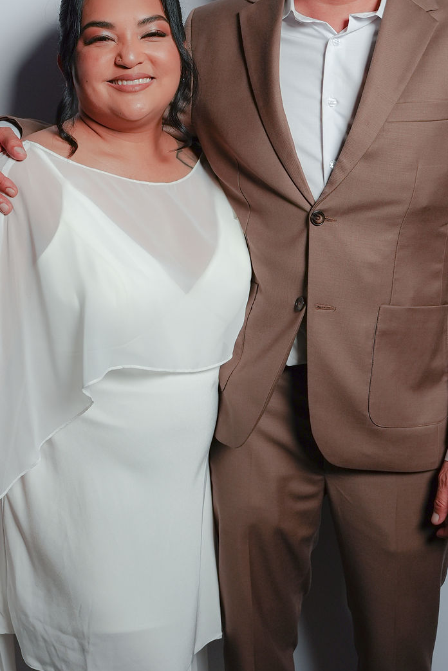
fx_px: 989
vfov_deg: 37.1
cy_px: 221
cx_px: 221
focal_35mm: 53
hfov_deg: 25.5
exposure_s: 1/60
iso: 320
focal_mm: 24
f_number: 4.5
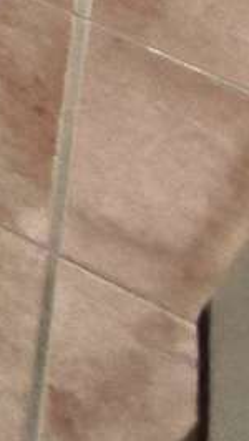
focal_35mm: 149
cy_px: -797
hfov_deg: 3.8
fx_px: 1746
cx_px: -1735
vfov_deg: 10.8
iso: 640
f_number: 2.2
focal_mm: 2.16
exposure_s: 1/26.3
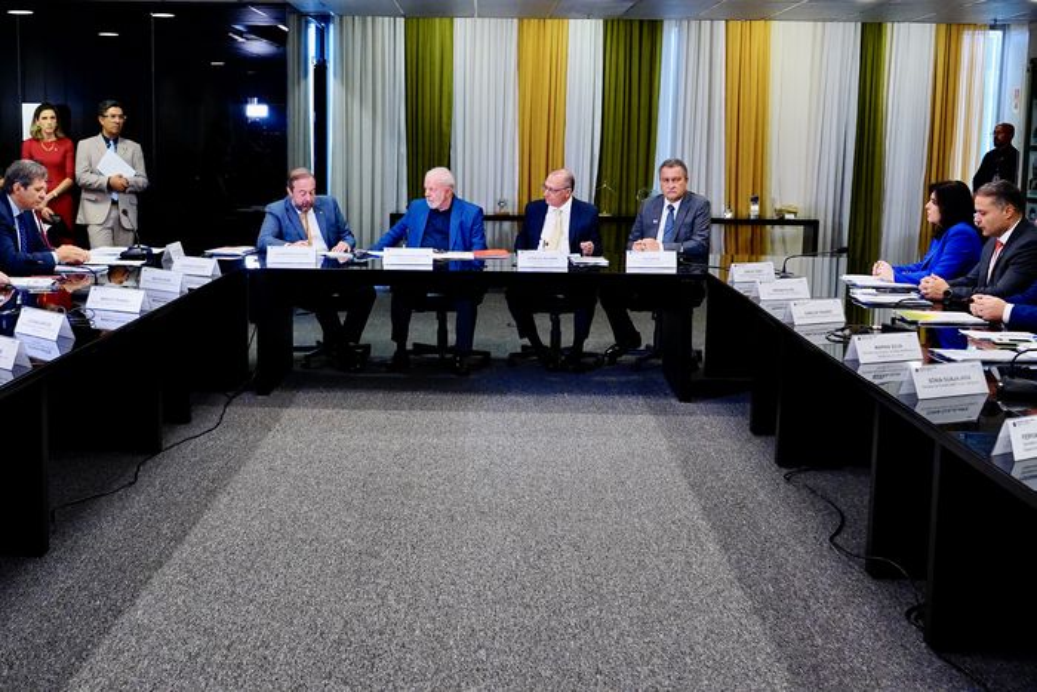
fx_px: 1210
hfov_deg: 46.4
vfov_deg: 31.9
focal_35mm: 42
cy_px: 346
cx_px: 518
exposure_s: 1/250
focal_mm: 28
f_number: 3.5
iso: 2500
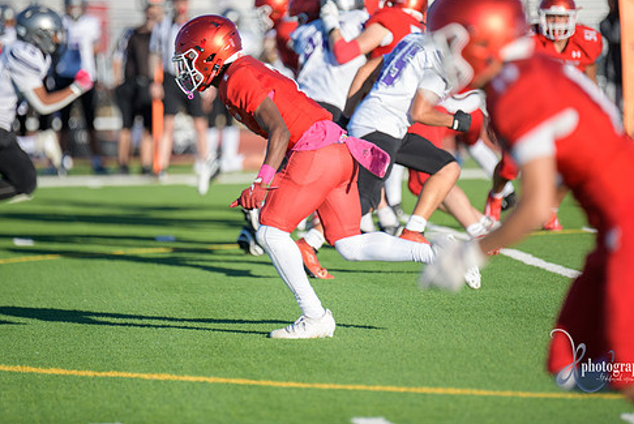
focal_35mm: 322
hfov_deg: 6.4
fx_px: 5676
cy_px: 173
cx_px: 312
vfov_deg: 4.3
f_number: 2.8
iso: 400
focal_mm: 270
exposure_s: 1/4000
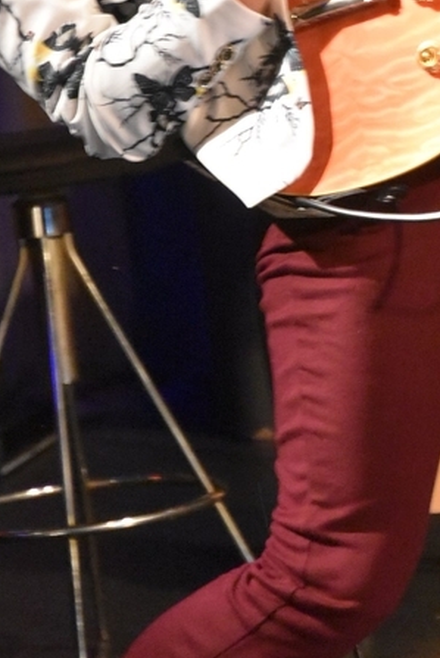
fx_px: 5158
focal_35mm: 282
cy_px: -34
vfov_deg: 7.3
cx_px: 330
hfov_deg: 4.9
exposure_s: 1/60
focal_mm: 70
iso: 5600
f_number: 5.3
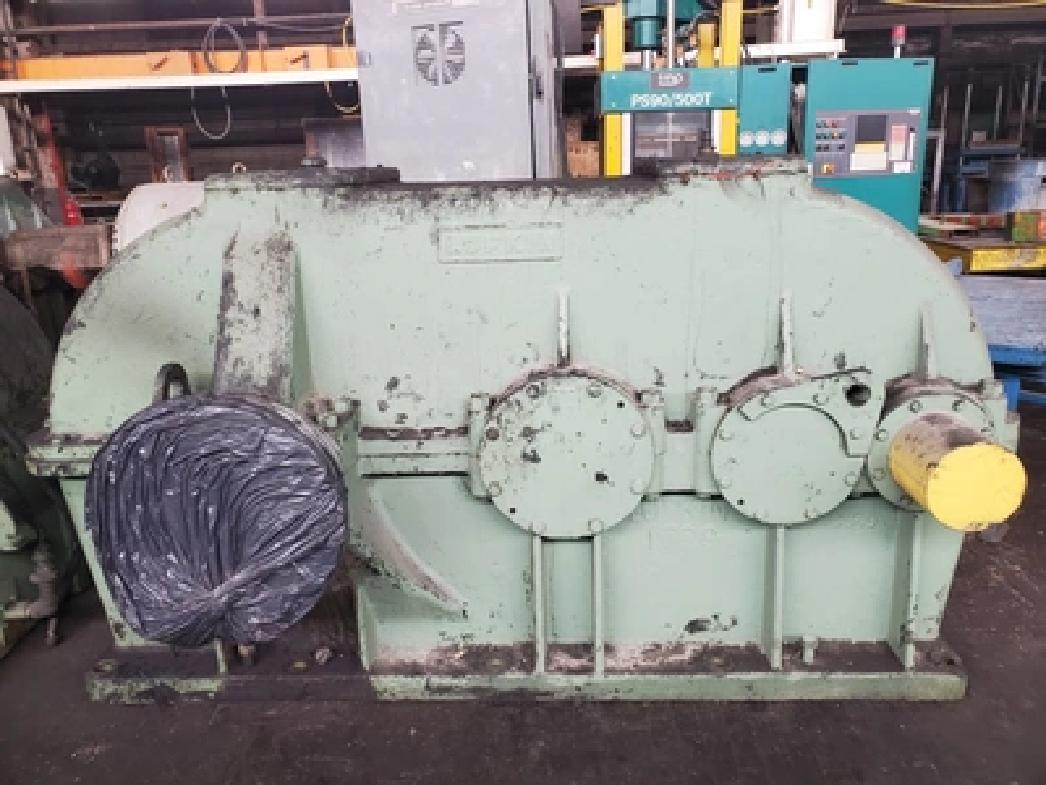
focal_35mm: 26
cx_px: 523
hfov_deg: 67.3
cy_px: 392
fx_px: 786
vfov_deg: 53.1
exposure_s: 1/50
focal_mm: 4.3
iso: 250
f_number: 2.4
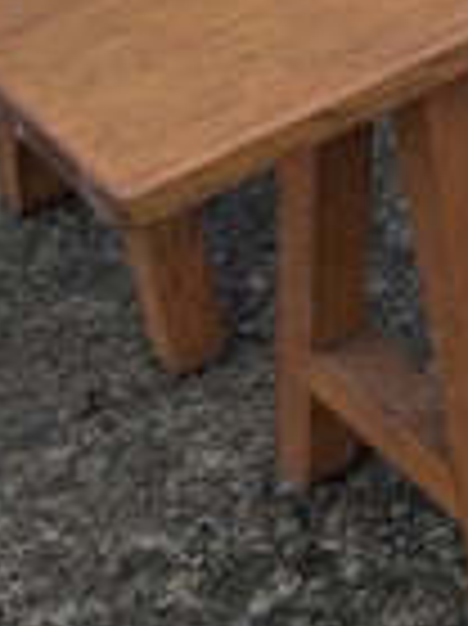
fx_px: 2275
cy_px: 149
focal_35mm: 126
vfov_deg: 15.6
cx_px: 772
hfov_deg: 11.1
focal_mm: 5.43
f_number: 1.89
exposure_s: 1/100
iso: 224
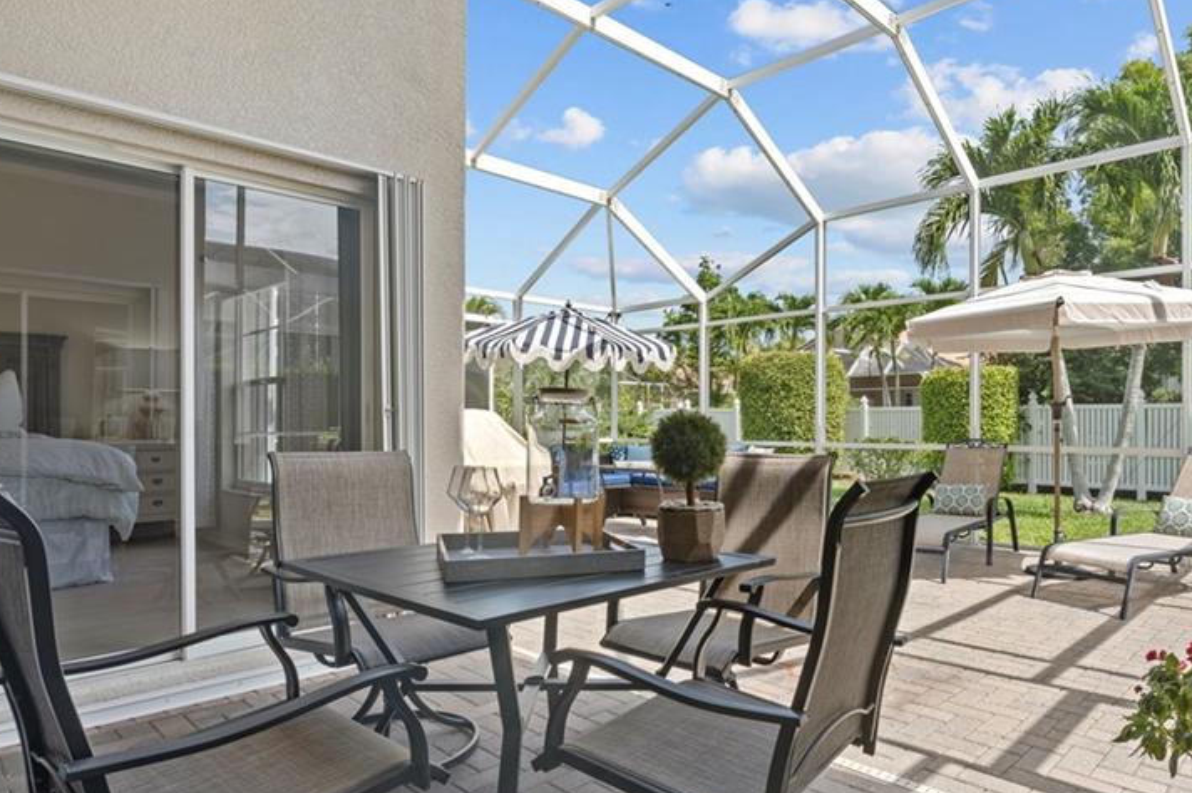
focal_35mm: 23
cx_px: 698
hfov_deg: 75.5
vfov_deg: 55.0
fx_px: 761
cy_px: 420
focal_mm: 16
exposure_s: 1/6
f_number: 9
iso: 100
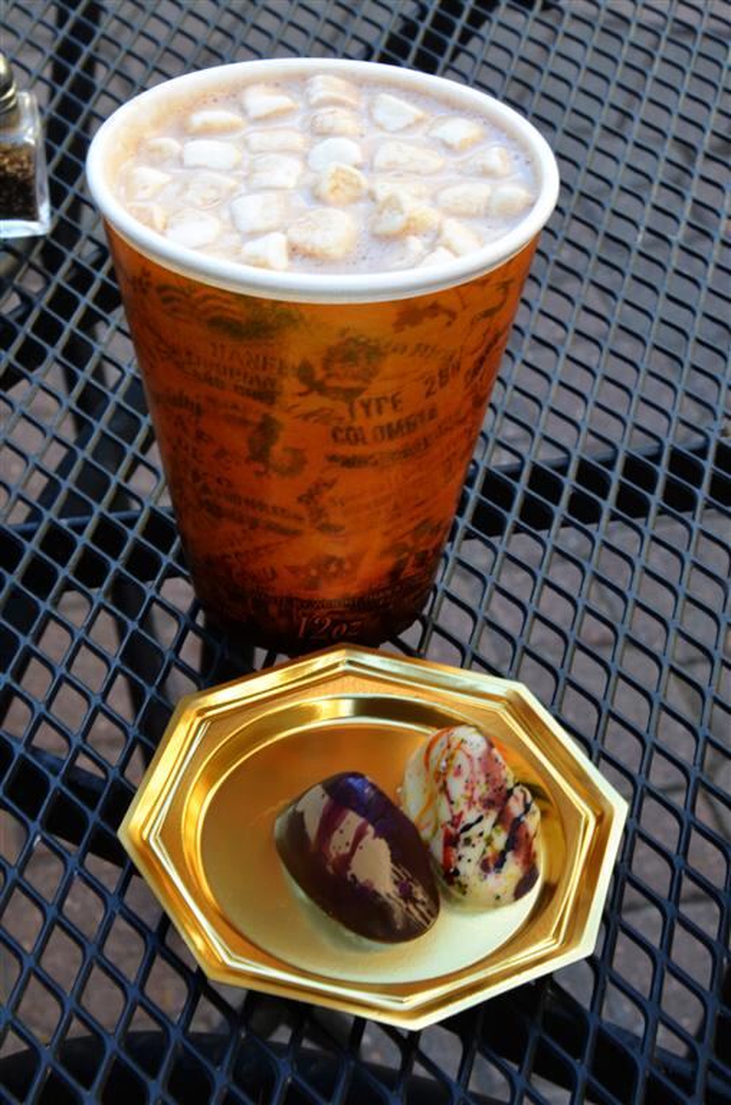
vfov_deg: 24.7
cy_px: 552
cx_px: 366
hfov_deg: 16.5
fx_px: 2526
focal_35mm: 82
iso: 100
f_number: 22
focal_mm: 55
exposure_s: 1/4
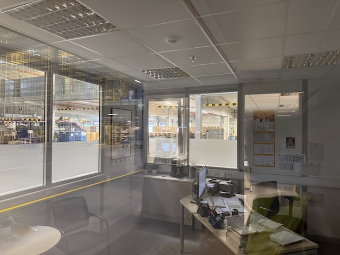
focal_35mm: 24
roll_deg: +0.1
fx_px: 236
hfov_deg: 71.6
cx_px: 170
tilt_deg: -1.2
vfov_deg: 56.8
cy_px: 128
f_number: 1.78
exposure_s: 1/50
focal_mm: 6.76
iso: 800
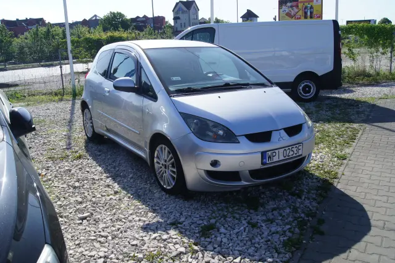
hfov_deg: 57.2
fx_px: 362
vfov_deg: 39.9
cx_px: 198
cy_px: 132
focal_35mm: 33
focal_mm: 22
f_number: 11
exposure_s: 1/100
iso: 100
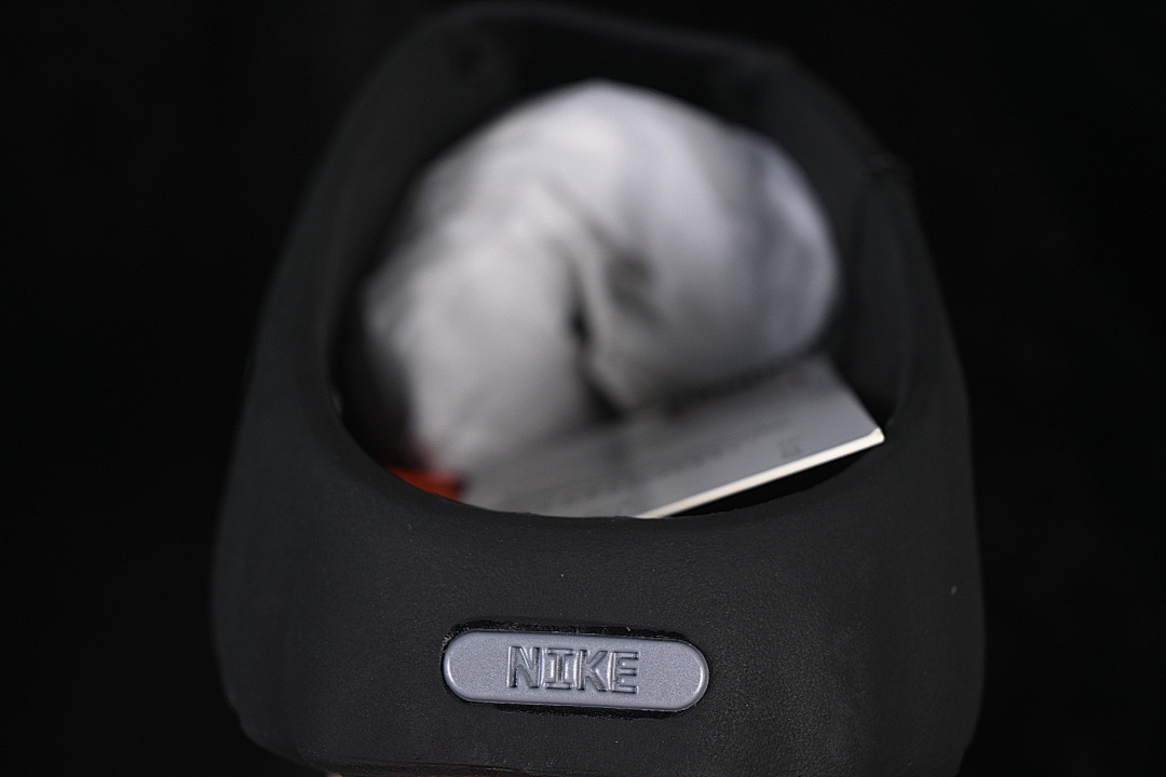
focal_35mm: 75
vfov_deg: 18.2
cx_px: 583
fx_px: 2429
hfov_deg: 27.0
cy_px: 388
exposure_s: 1/60
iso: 160
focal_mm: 50
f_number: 6.3
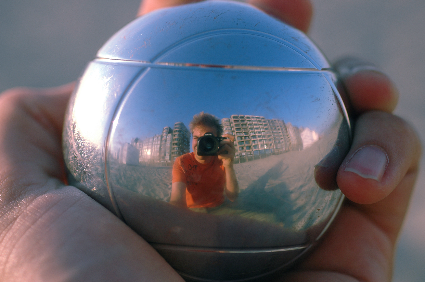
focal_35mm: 90
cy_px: 141
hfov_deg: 22.6
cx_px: 212
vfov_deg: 15.2
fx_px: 1062
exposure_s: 1/1000
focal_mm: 60
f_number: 3.5
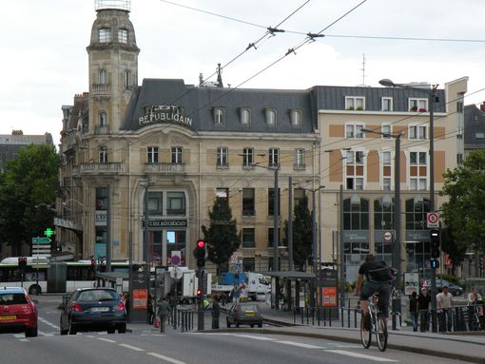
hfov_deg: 17.9
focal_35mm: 110
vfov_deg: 13.5
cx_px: 242
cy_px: 182
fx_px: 1542
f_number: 5.6
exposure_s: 1/127
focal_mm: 19.4
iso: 64
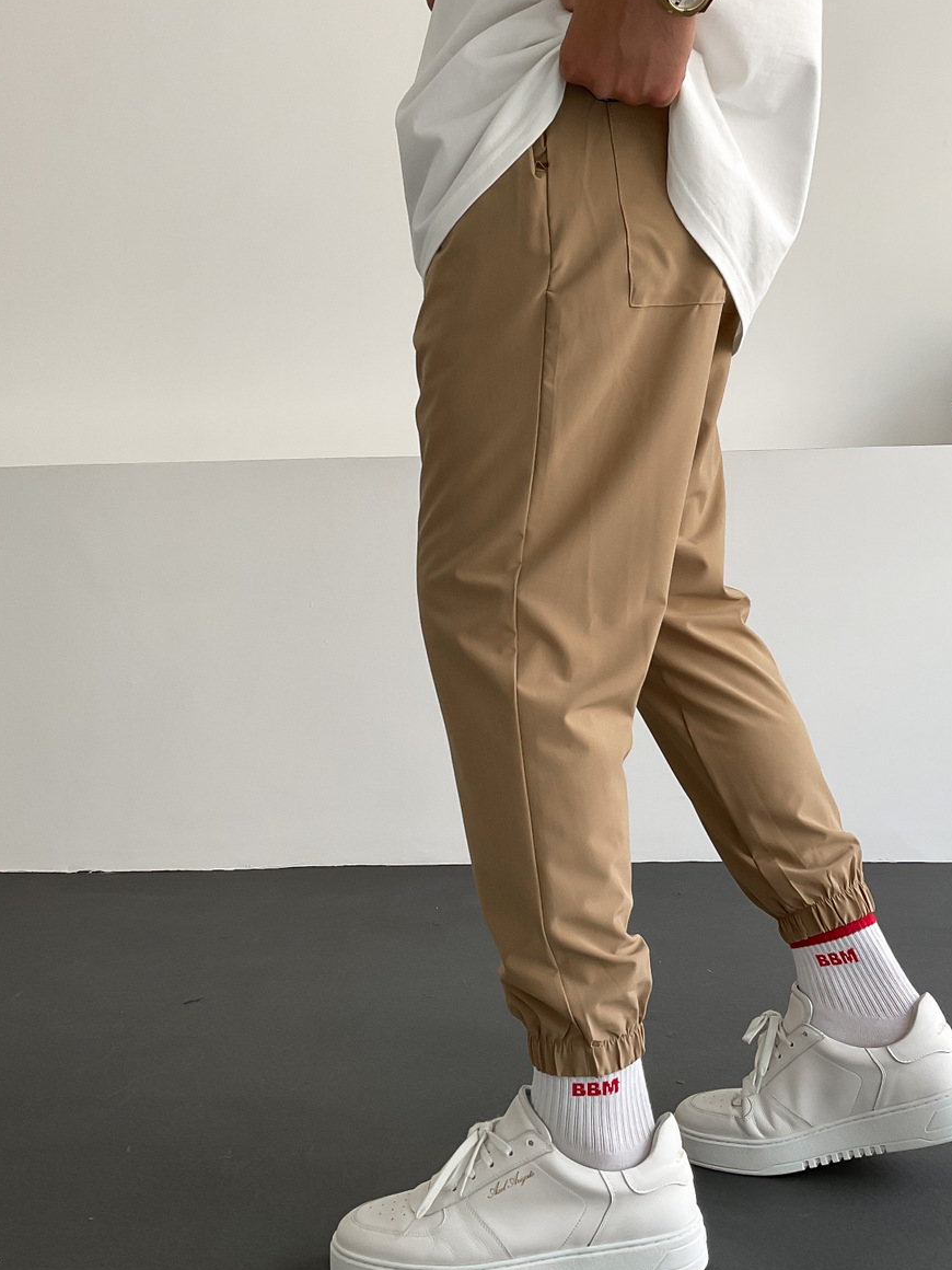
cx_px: 557
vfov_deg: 46.7
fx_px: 1467
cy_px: 564
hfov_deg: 35.9
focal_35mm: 40
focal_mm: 3
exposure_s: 1/120
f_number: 1.8
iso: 32
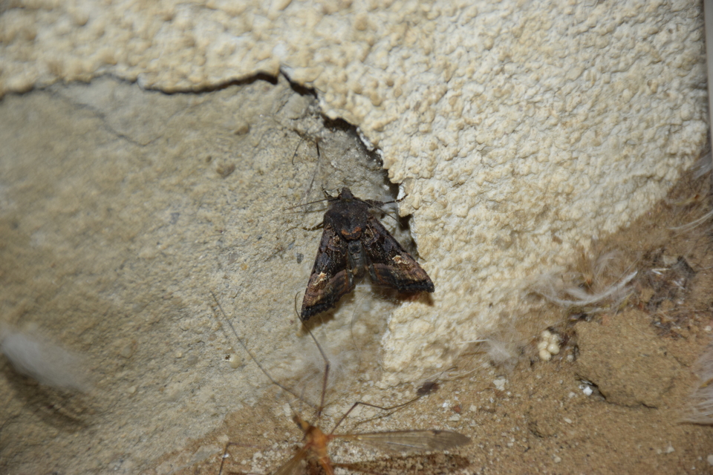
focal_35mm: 210
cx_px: 356
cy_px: 238
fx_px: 4159
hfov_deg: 9.8
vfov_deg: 6.5
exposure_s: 1/60
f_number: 5.6
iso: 500
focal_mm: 140
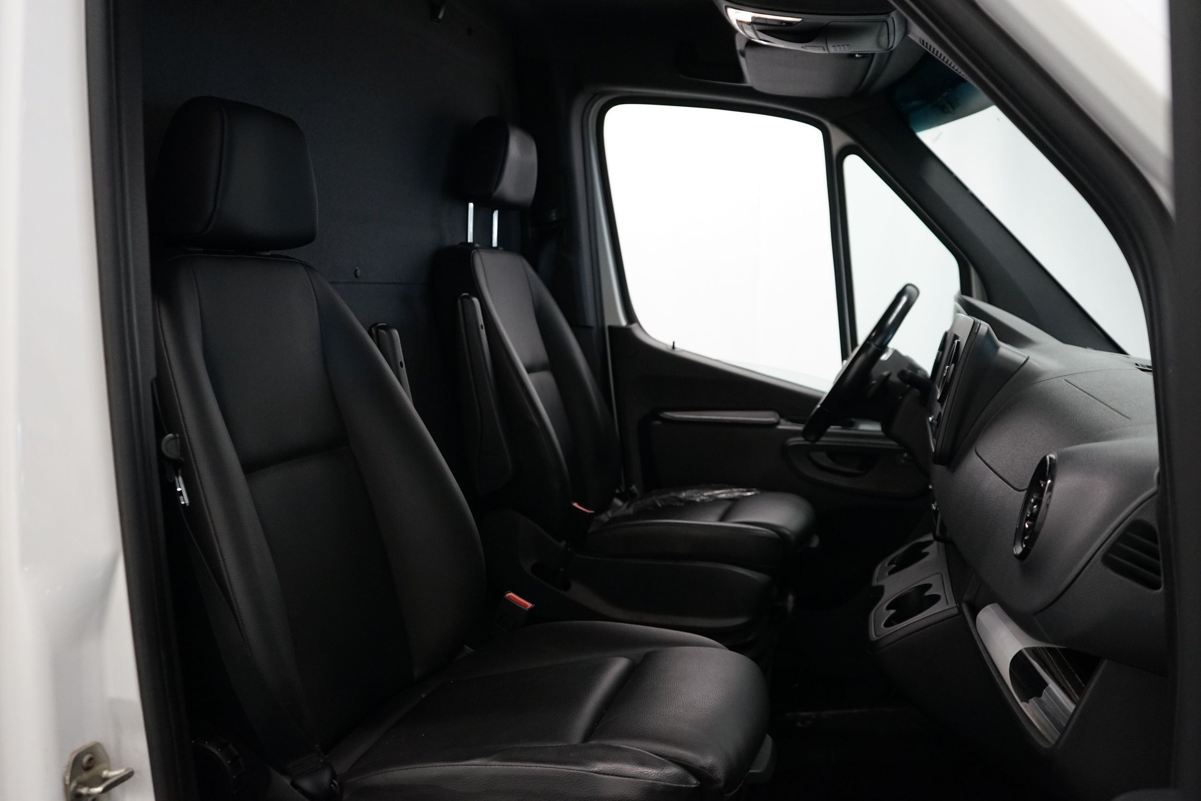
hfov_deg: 60.3
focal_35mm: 31
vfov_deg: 42.3
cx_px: 600
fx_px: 1034
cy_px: 400
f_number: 4
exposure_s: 1/160
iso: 2000
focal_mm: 31
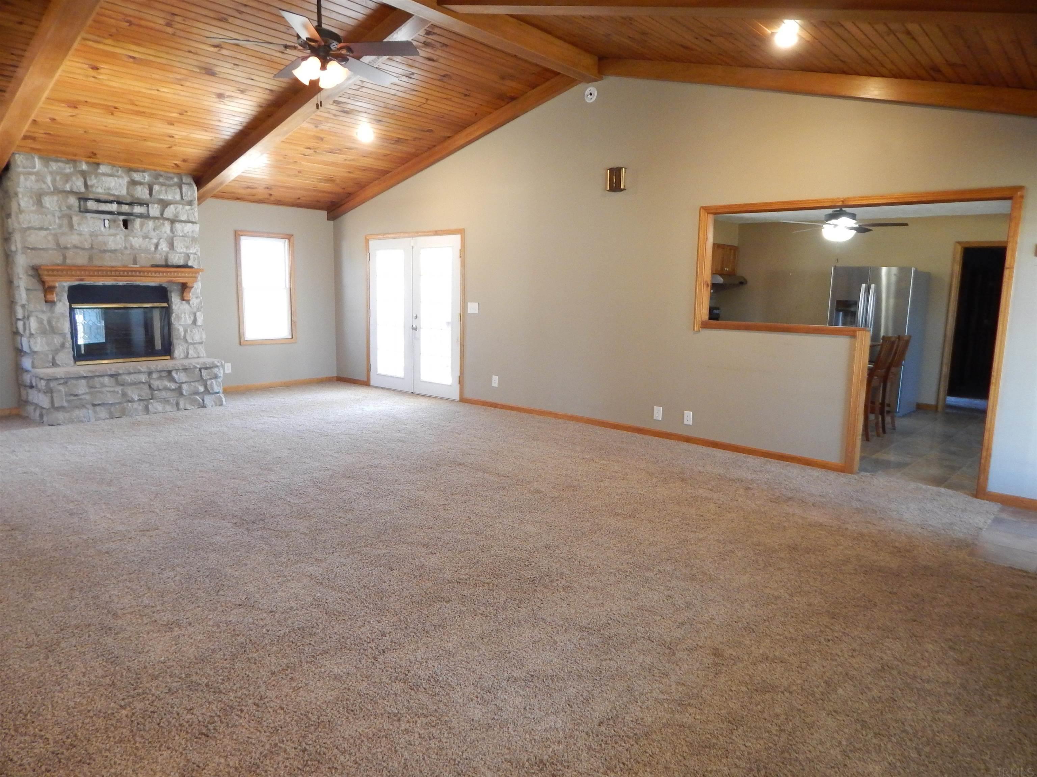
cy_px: 388
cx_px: 518
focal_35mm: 22
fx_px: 659
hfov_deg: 76.4
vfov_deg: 61.1
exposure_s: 1/25
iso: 400
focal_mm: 4
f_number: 3
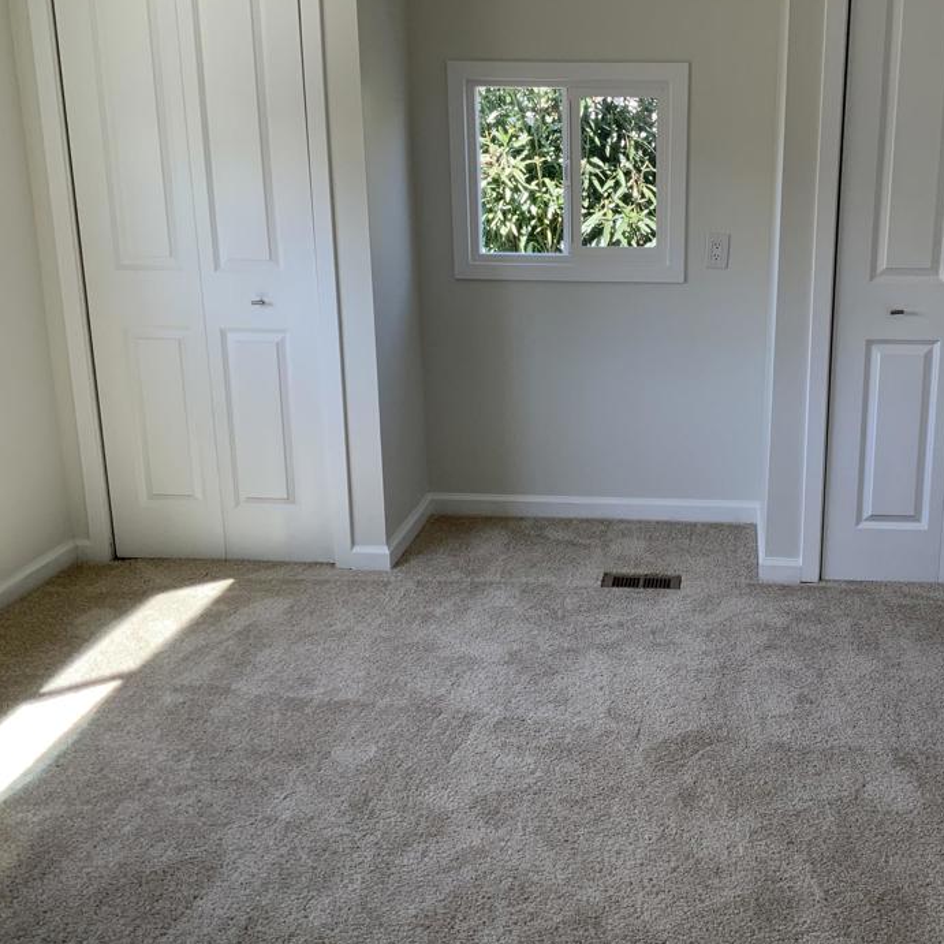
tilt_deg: -15.2
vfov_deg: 43.8
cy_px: 424
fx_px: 1172
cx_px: 645
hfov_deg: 43.1
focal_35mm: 38
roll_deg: +0.0
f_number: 1.8
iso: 32
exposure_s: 1/120
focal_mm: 3
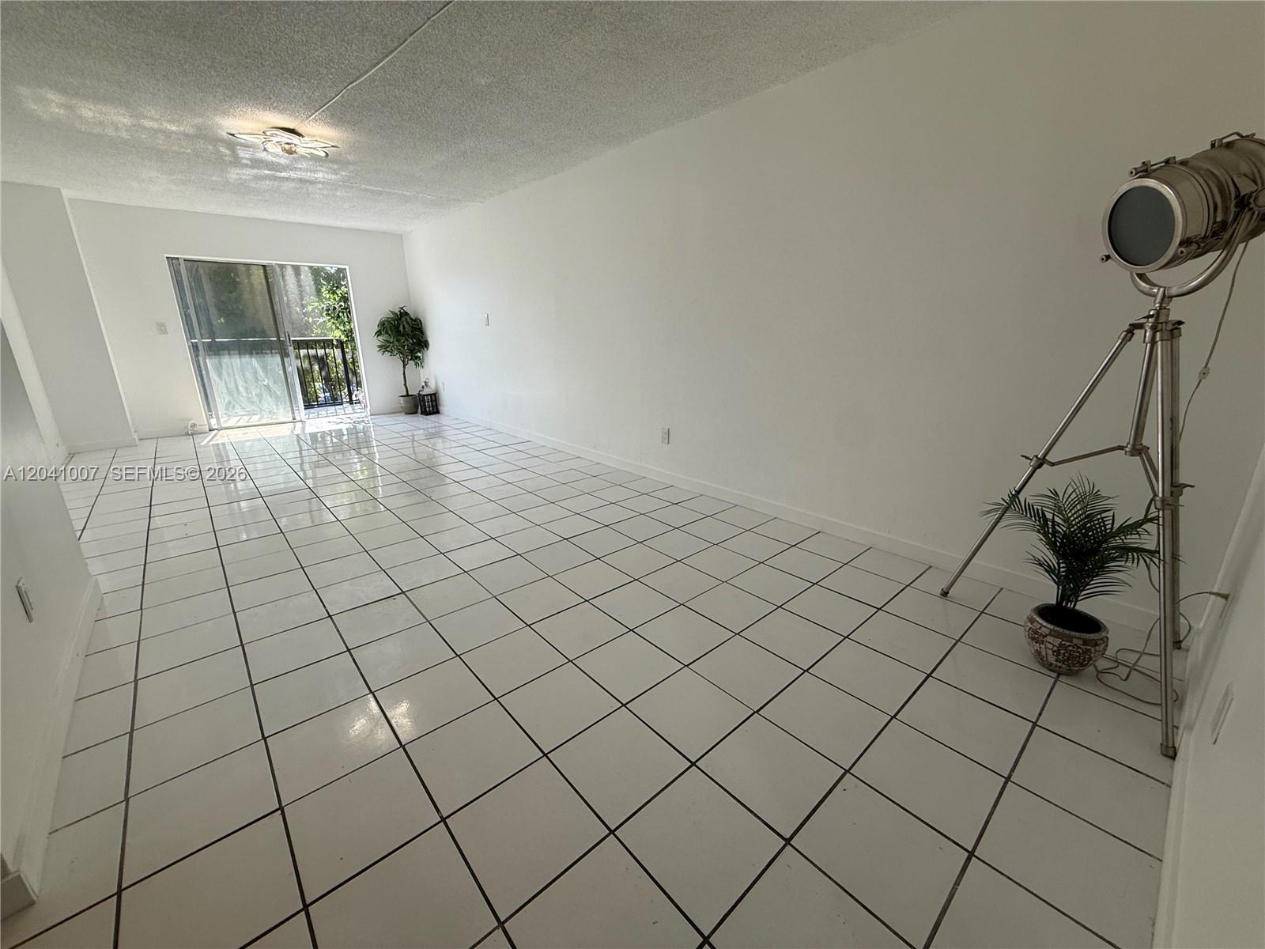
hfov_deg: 102.1
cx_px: 632
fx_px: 512
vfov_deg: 85.7
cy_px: 474
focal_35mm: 14
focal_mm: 2.22
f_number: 2.2
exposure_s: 1/217
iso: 64
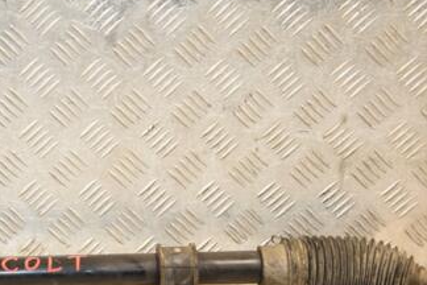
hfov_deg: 18.1
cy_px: 222
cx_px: 33
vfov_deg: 12.3
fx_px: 1316
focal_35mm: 111
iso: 800
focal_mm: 40
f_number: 5.6
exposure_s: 1/200
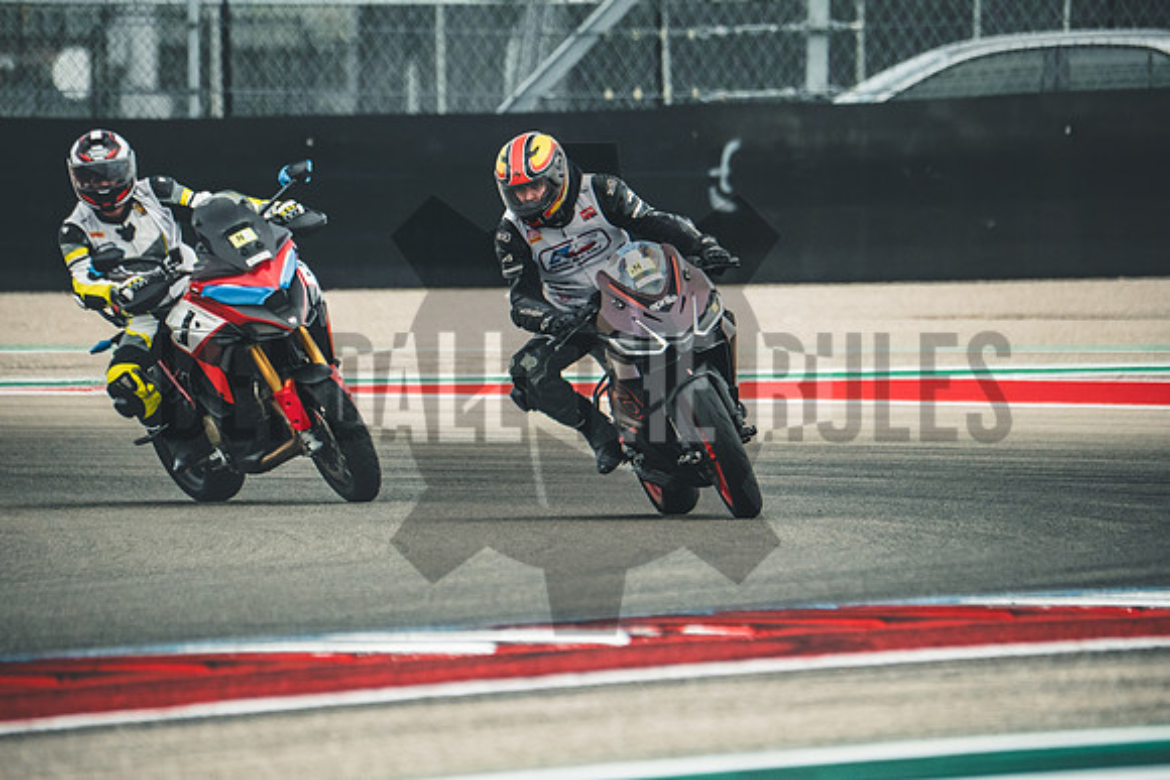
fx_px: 19504
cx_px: 585
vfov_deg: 2.3
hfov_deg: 3.4
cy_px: 390
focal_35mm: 600
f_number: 5.6
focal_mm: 400
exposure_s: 1/1250
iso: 1600
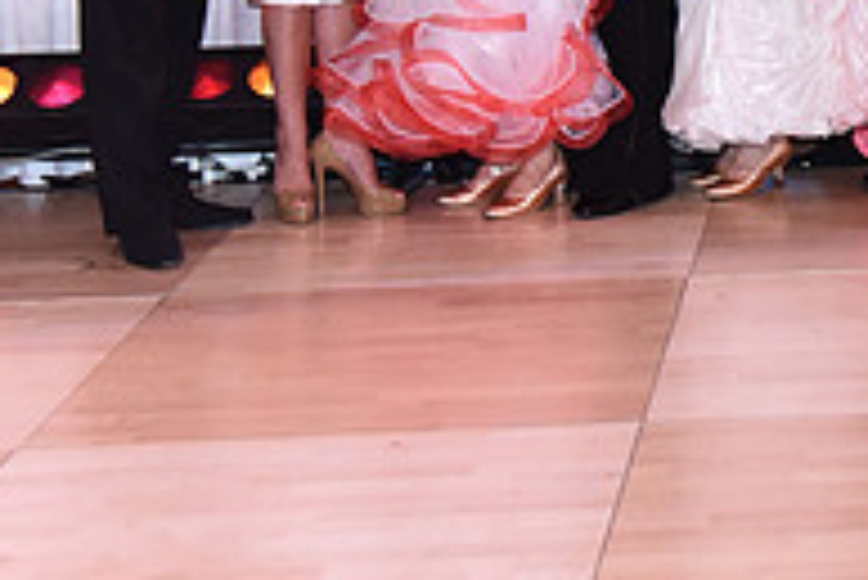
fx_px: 3330
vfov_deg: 9.7
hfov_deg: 14.2
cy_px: -277
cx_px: 1142
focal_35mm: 138
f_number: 5
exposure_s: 1/250
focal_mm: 46
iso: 2000
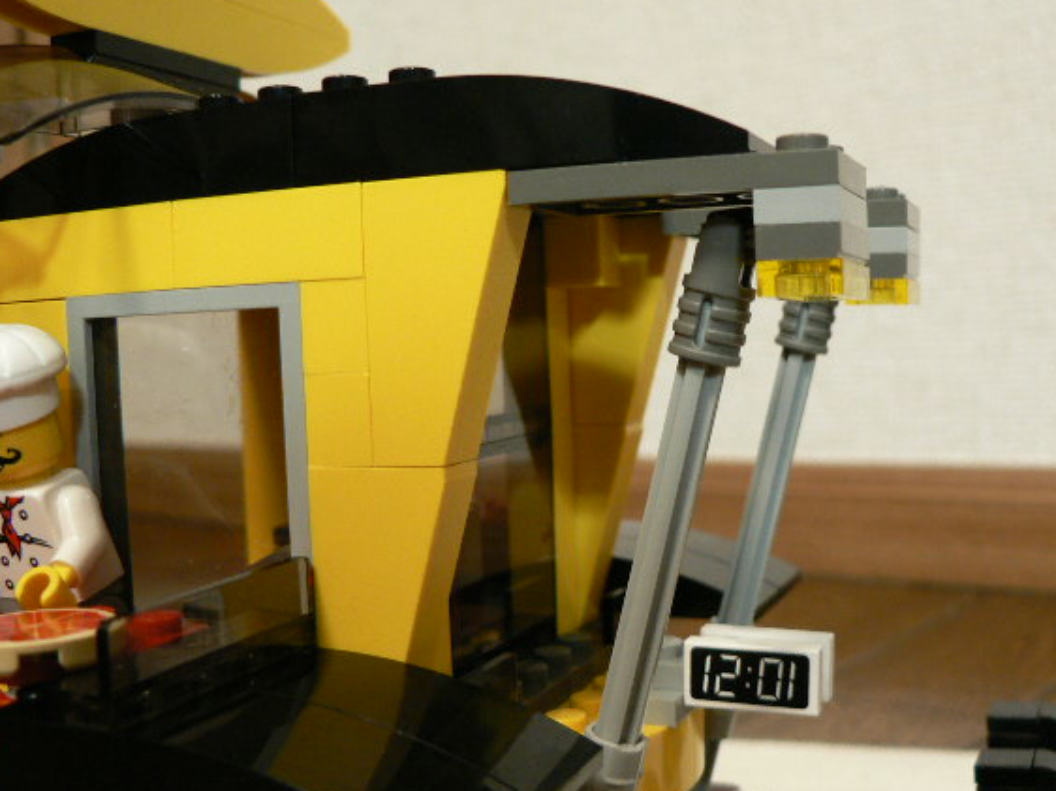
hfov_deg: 45.7
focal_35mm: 41
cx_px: 584
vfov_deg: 35.1
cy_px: 423
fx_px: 1250
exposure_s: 1/4
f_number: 2.8
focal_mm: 6
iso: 200
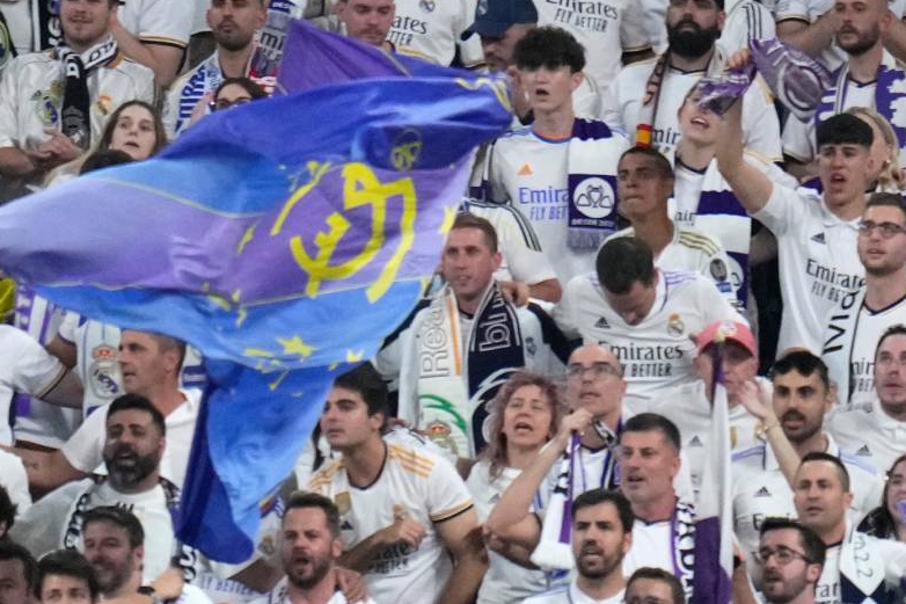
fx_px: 38218
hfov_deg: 1.4
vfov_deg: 0.9
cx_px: 393
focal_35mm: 1519
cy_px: -10
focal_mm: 400
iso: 4000
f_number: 2.8
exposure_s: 1/2500
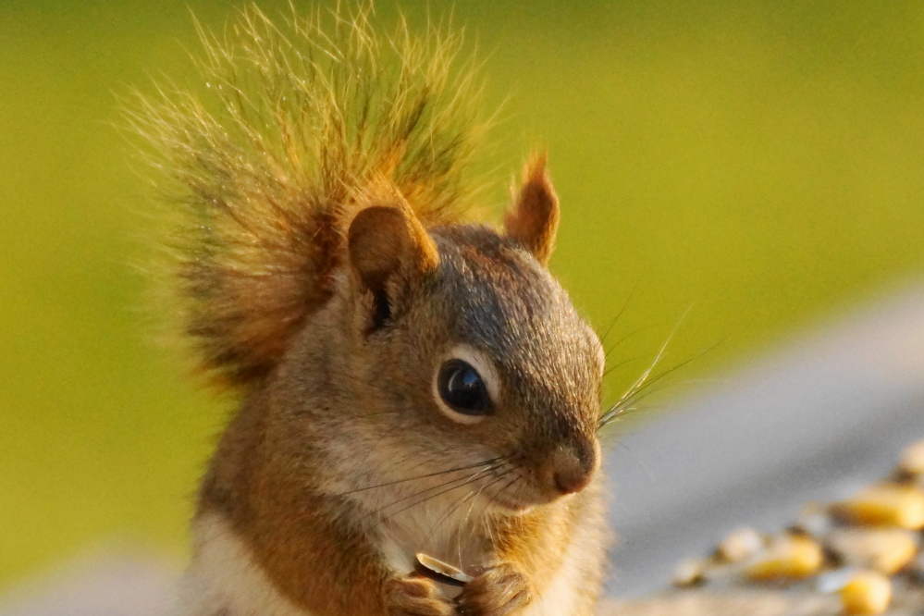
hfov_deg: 5.5
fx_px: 9624
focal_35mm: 375
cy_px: 308
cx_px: 462
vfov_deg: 3.7
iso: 1250
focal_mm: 250
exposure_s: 1/400
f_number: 6.3
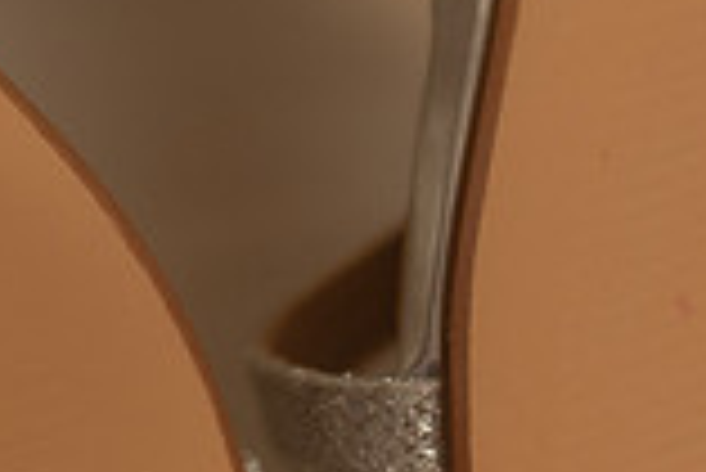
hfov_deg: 10.0
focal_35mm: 204
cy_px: -350
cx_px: 52
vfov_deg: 6.6
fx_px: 4004
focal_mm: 35
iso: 125
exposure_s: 1/125
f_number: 1.8
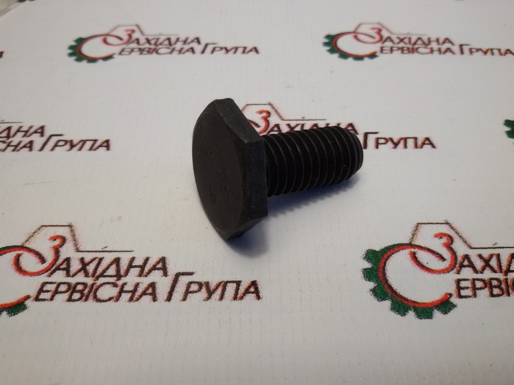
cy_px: 192
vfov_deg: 45.4
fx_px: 460
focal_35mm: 31
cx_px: 257
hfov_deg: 58.4
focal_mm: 2.93
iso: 64
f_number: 2.4
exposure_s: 1/100
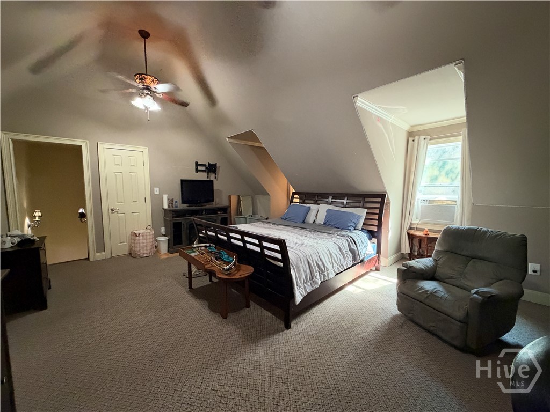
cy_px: 206
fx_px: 222
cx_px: 275
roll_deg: -0.3
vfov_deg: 85.7
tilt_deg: -5.0
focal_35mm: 14
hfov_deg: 102.1
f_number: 2.2
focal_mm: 2.22
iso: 1000
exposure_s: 1/60
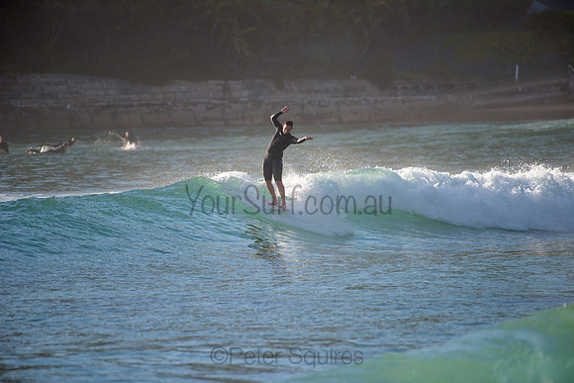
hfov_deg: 4.1
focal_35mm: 500
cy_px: 192
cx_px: 287
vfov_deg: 2.8
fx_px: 7974
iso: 360
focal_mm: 500
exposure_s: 1/2000
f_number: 5.6
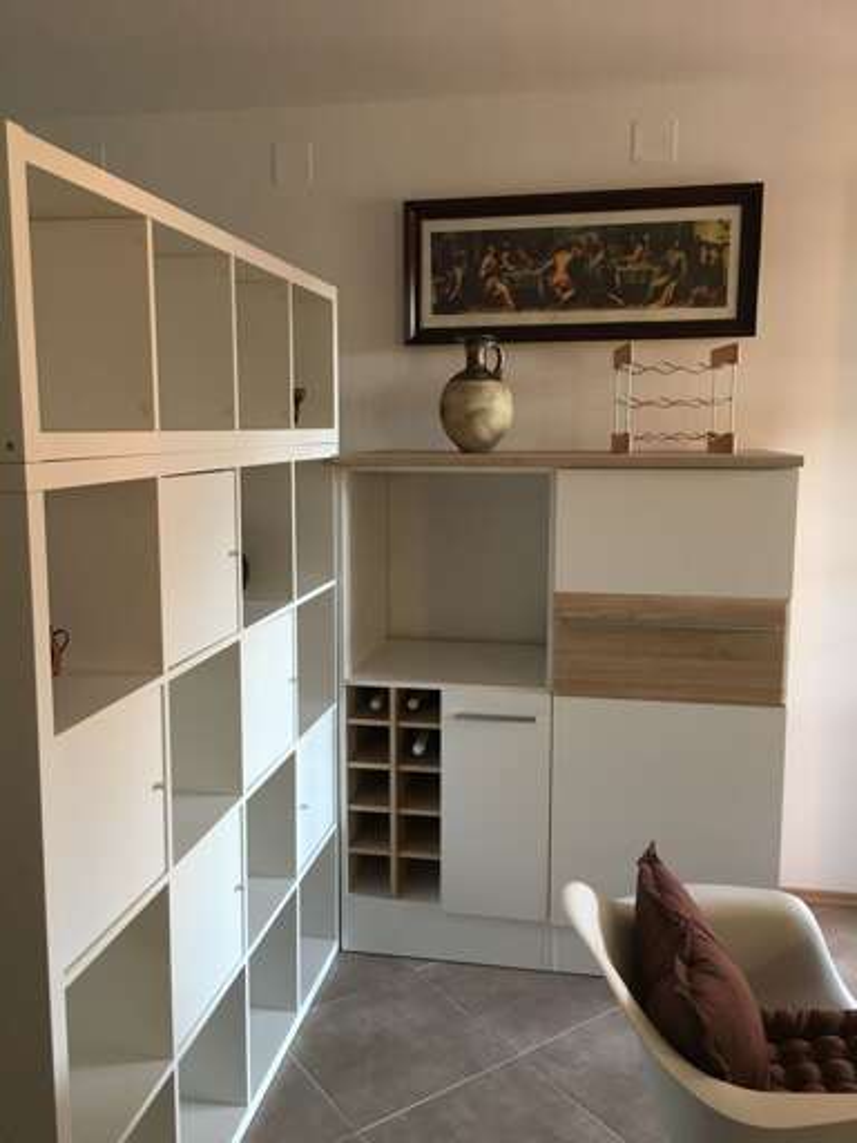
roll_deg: +1.2
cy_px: 572
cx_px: 428
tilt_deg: -7.0
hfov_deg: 48.2
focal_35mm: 29
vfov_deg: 61.7
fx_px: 957
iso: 64
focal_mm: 4.15
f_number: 2.2
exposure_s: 1/17
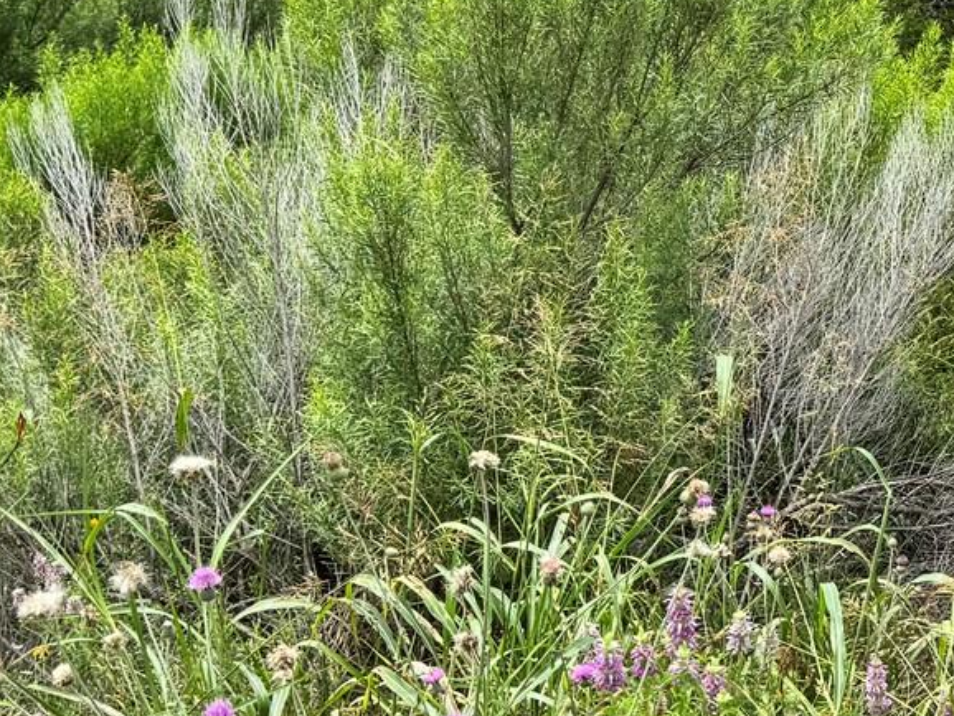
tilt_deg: -16.6
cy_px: 82
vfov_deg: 17.2
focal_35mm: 85
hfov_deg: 21.7
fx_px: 2344
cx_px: 1068
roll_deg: -0.7
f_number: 1.78
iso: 80
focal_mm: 6.76
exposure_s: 1/2710
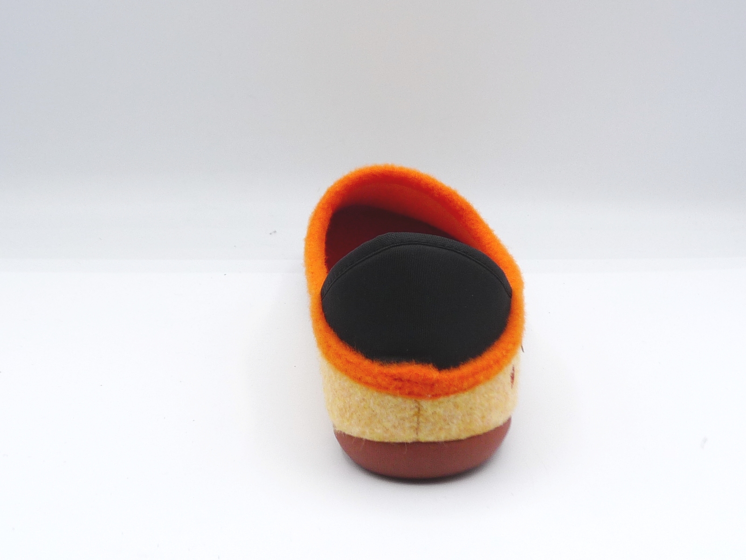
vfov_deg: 26.1
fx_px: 1207
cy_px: 280
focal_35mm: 56
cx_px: 373
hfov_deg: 34.3
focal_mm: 5.6
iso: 100
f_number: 4.5
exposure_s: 1/200
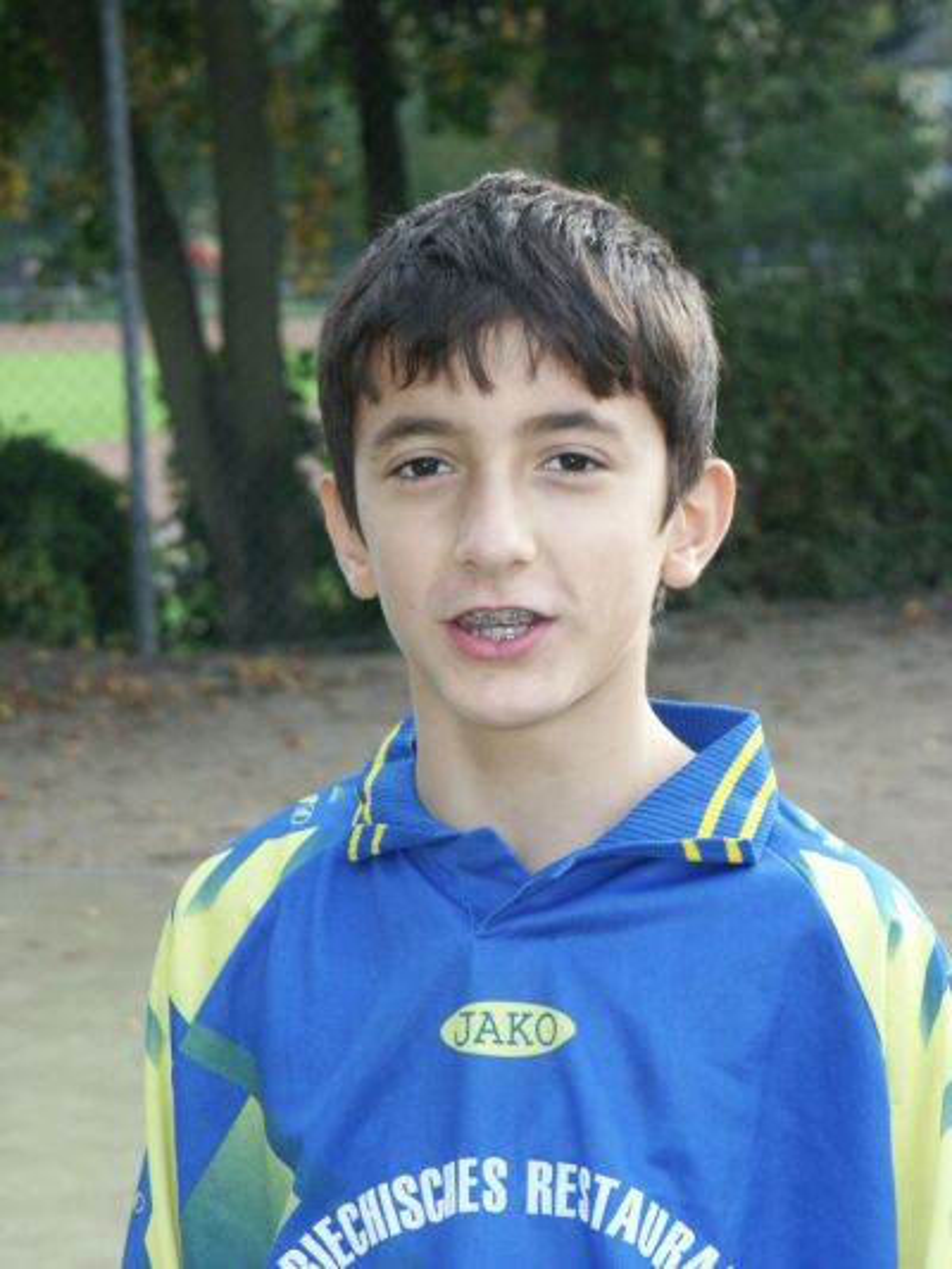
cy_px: 634
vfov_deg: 14.7
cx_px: 476
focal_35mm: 134
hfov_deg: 11.1
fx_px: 4912
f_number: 4.5
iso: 200
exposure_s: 1/250
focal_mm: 33.96
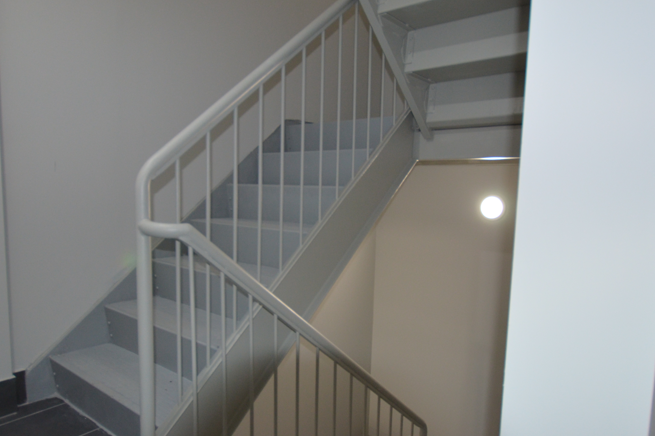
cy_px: 233
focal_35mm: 24
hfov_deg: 73.7
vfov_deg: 53.1
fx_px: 437
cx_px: 313
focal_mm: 10
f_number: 4
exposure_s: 1/60
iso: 640
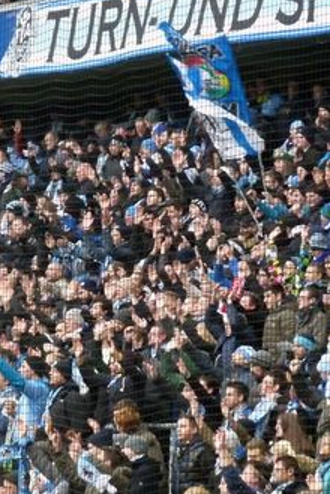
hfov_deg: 3.7
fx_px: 5159
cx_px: 78
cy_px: 279
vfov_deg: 5.5
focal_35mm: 376
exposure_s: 1/100
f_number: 3.7
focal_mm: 37.1
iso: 800
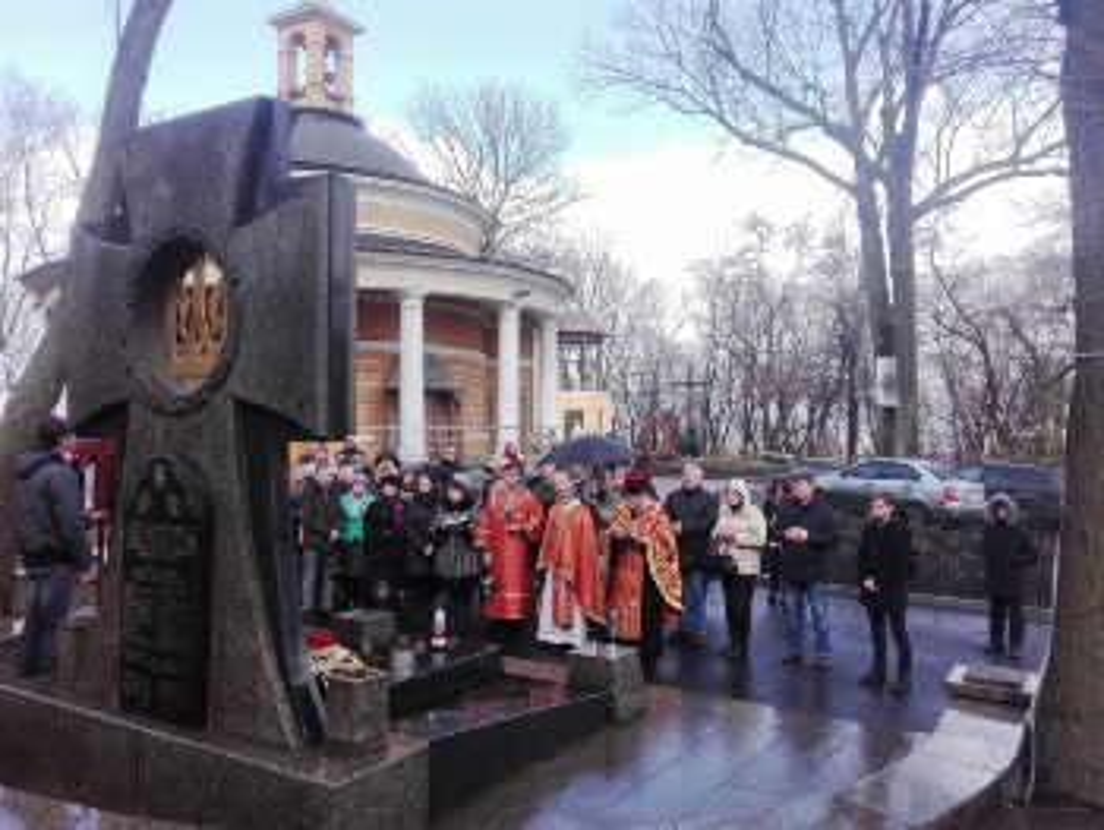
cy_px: 415
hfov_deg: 65.3
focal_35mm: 27
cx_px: 552
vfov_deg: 51.4
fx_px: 862
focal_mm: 3.79
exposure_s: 1/592
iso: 100
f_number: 2
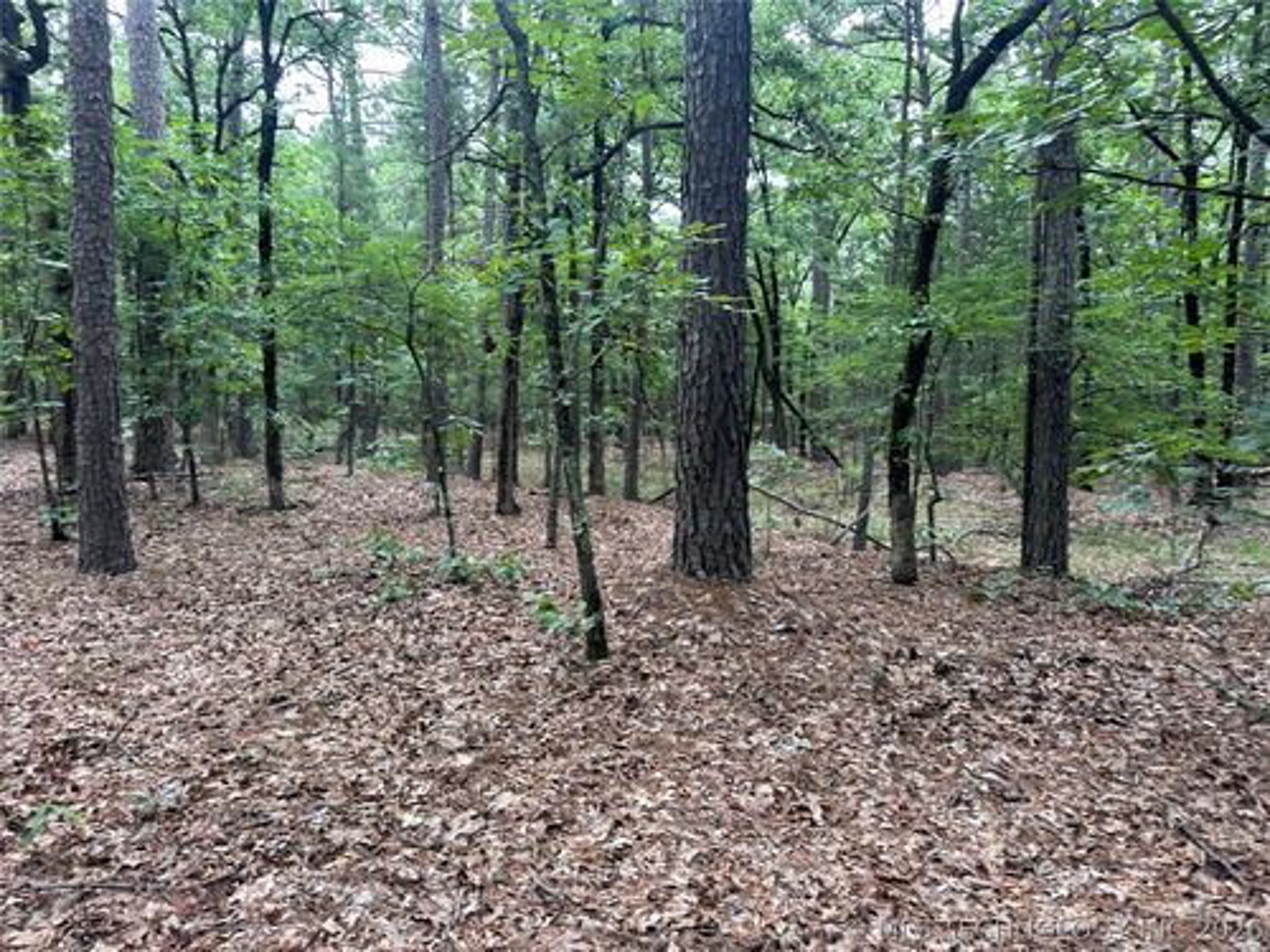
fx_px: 881
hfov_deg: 71.6
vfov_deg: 56.8
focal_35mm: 24
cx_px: 635
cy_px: 476
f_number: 1.78
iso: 80
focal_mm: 6.86
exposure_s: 1/121
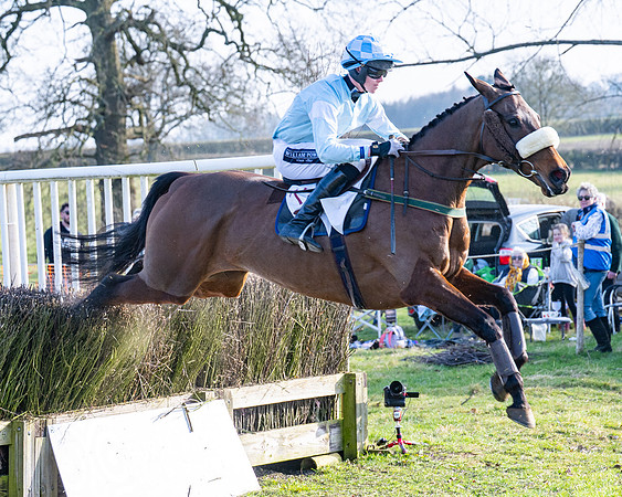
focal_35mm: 146
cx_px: 382
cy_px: 273
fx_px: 2693
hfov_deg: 13.2
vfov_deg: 10.5
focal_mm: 70
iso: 160
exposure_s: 1/1000
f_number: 4
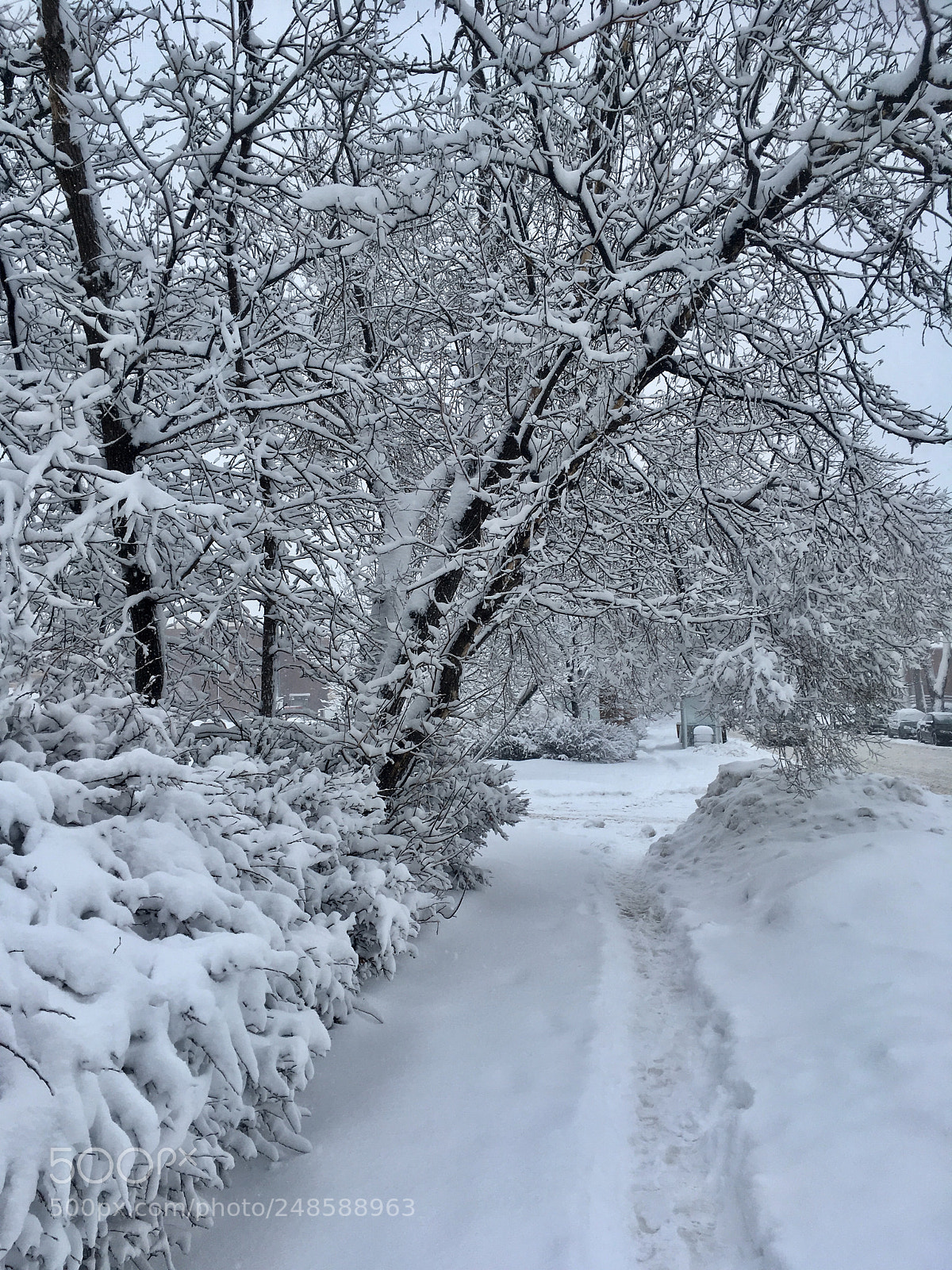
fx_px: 1063
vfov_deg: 61.7
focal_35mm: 29
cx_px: 476
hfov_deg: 48.2
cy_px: 635
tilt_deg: +6.1
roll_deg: +3.0
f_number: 2.2
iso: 25
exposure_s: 1/496
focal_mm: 4.15
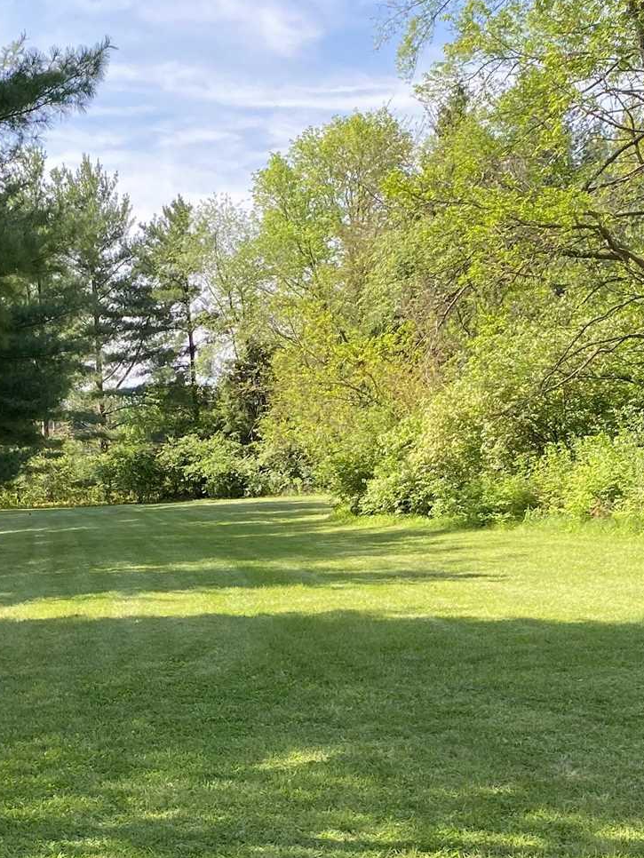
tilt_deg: -9.7
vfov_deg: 30.4
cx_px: 146
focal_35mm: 62
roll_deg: +2.6
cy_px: 689
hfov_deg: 23.4
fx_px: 1537
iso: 32
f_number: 1.8
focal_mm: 4.25
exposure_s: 1/698
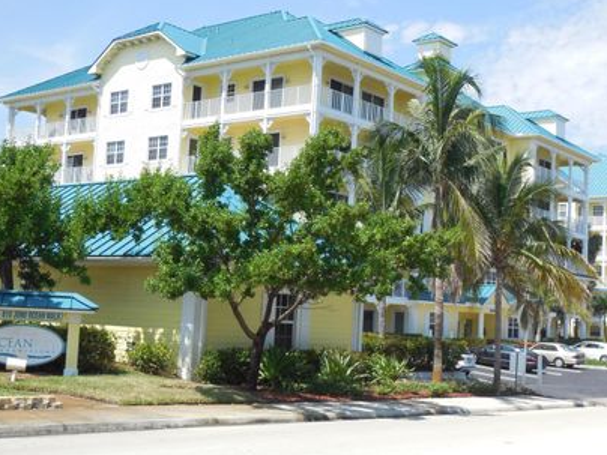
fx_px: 1000
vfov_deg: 25.7
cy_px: 224
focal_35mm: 57
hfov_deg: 33.7
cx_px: 343
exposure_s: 1/800
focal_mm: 8.2
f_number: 3.8
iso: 125
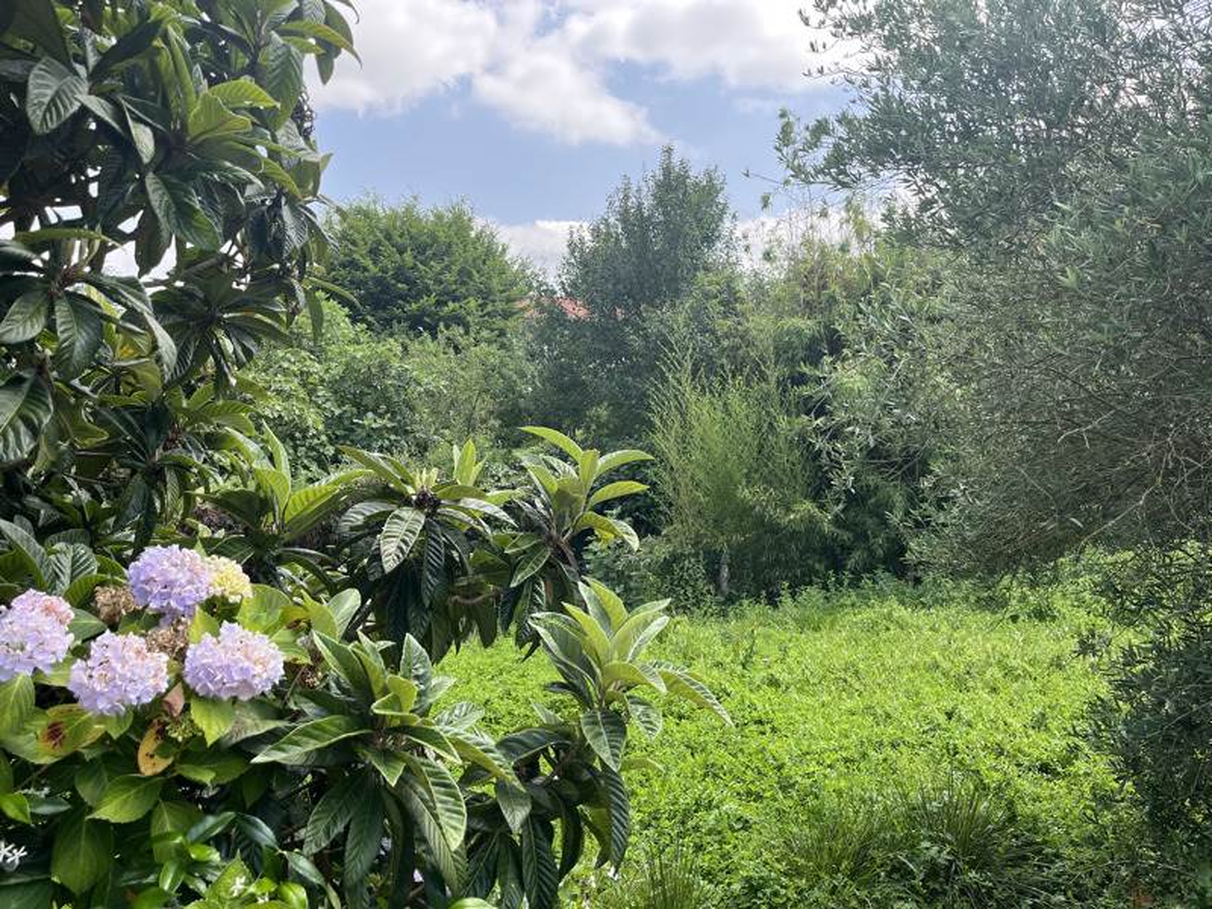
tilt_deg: -2.8
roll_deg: +0.0
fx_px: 910
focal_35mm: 26
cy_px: 454
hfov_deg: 67.3
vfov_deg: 53.1
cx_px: 606
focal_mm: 5.1
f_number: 1.6
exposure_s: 1/898
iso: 50
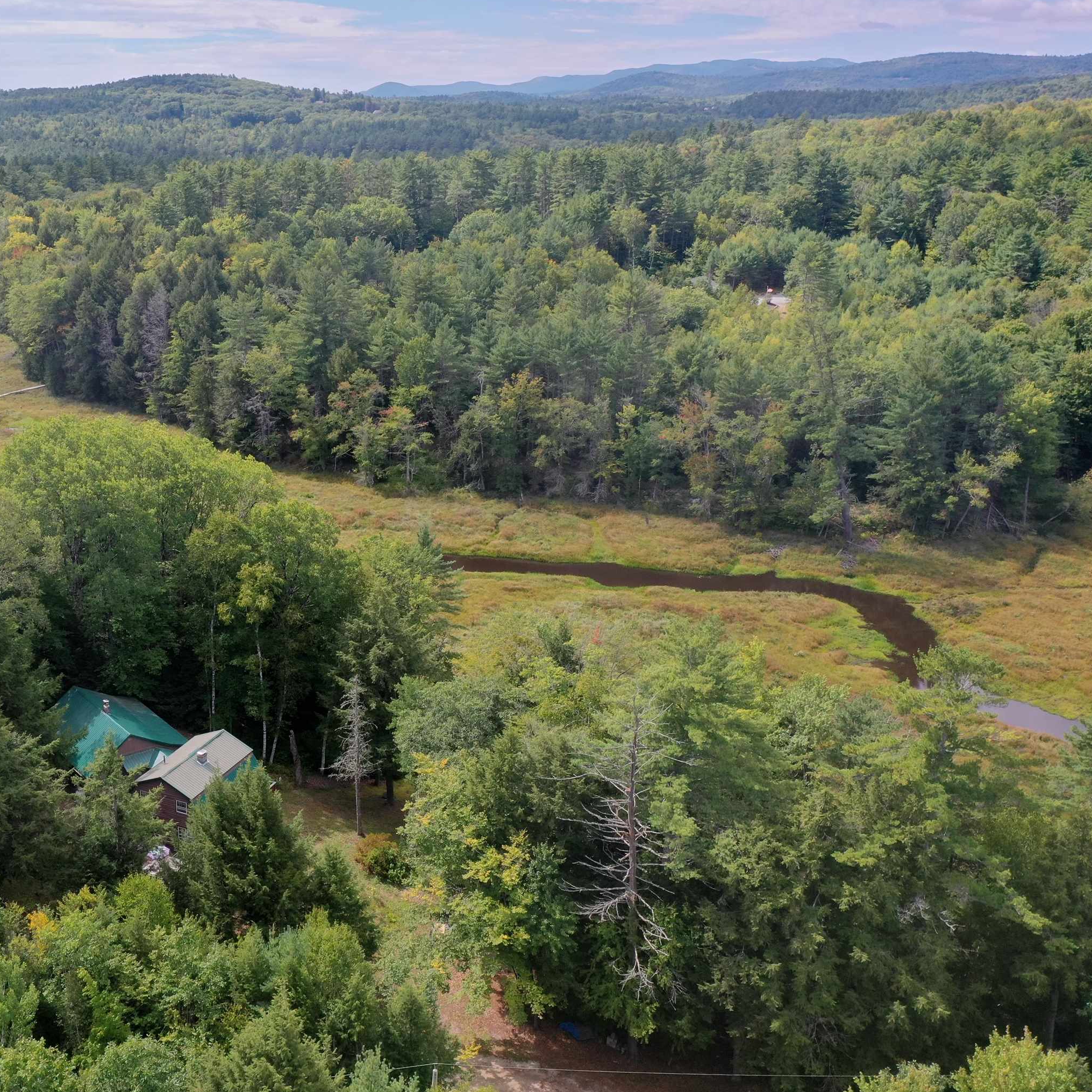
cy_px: 544
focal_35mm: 36
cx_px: 332
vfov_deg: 46.0
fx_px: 1285
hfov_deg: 45.1
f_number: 5.6
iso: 100
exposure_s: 1/320
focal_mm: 10.26
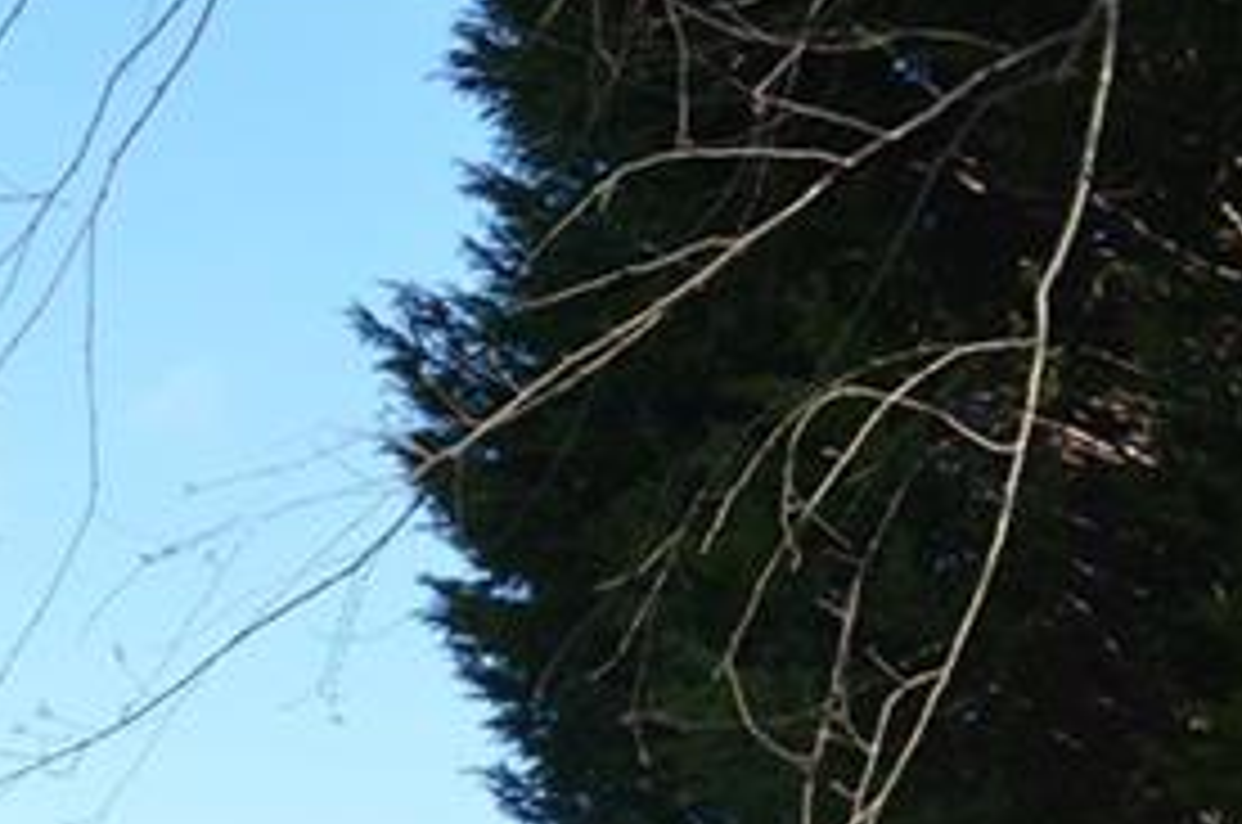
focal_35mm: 100
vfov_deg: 12.5
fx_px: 3444
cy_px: 1466
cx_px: -594
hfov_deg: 18.3
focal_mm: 18
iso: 200
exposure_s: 1/250
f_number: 8
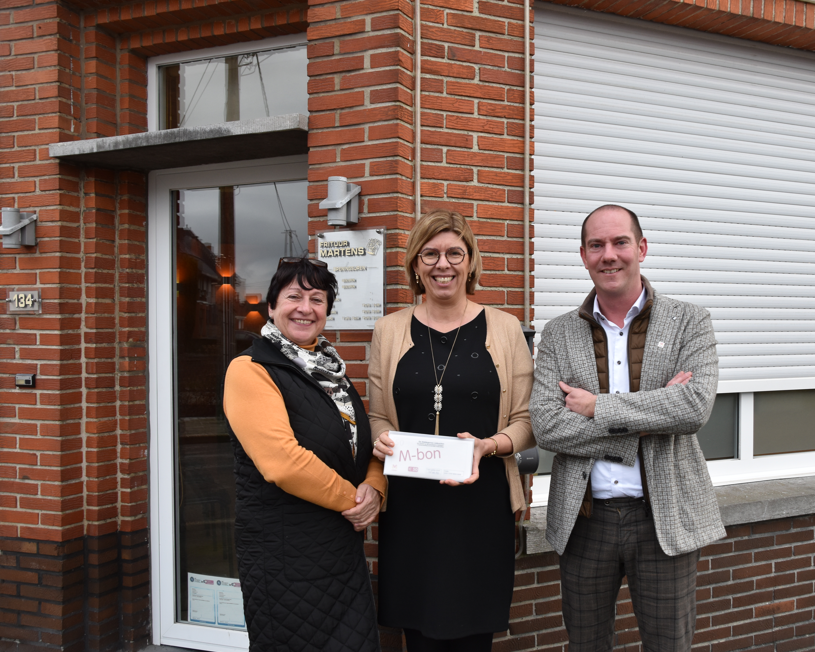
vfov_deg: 39.2
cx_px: 481
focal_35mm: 38
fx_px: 917
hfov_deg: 47.7
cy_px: 331
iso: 400
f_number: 6.3
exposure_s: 1/160
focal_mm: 22
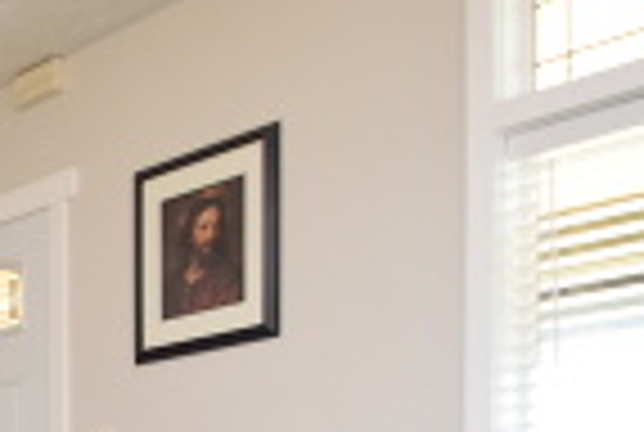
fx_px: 1201
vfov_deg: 18.7
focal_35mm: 67
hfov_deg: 23.8
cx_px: -320
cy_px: 592
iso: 800
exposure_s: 1/125
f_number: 5.6
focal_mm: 10
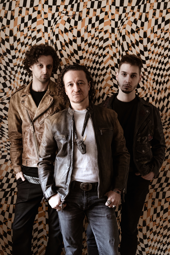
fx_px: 368
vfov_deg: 38.2
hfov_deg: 26.0
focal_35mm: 52
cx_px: 85
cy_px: 128
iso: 4000
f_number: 4
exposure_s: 1/100
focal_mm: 52
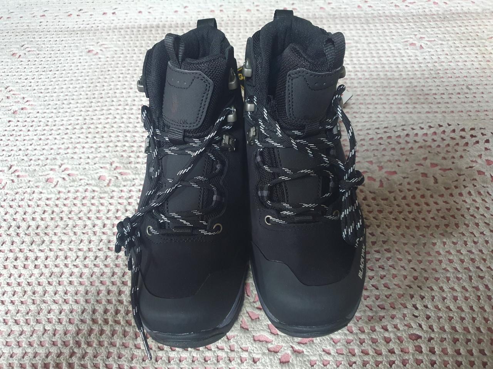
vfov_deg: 53.1
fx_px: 370
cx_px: 246
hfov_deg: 67.3
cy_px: 184
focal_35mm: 26
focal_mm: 4.32
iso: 320
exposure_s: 1/40
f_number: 1.5
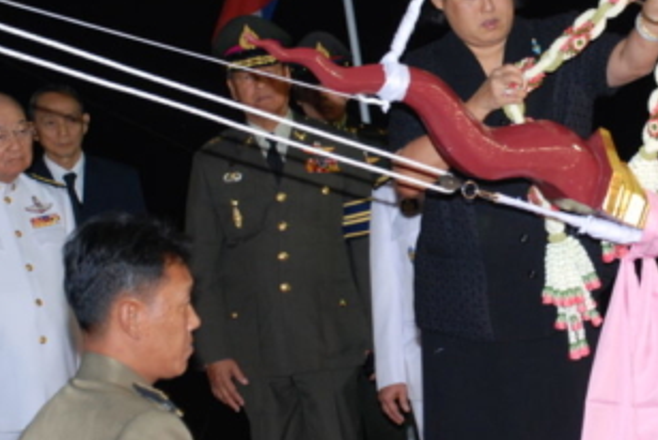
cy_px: 205
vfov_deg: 10.0
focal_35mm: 137
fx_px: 2506
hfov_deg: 14.8
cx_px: 551
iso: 400
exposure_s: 1/50
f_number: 4.8
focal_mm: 44
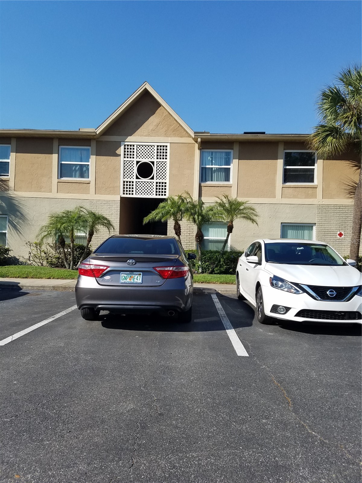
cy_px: 242
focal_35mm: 26
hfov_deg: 53.1
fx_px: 363
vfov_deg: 67.3
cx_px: 181
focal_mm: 4.2
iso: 50
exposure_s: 1/2512
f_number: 1.7
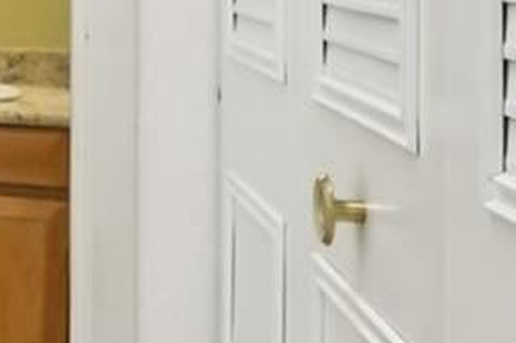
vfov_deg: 13.9
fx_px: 1360
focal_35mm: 95
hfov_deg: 14.2
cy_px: -90
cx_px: -740
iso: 800
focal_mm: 10
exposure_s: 1/8
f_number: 8
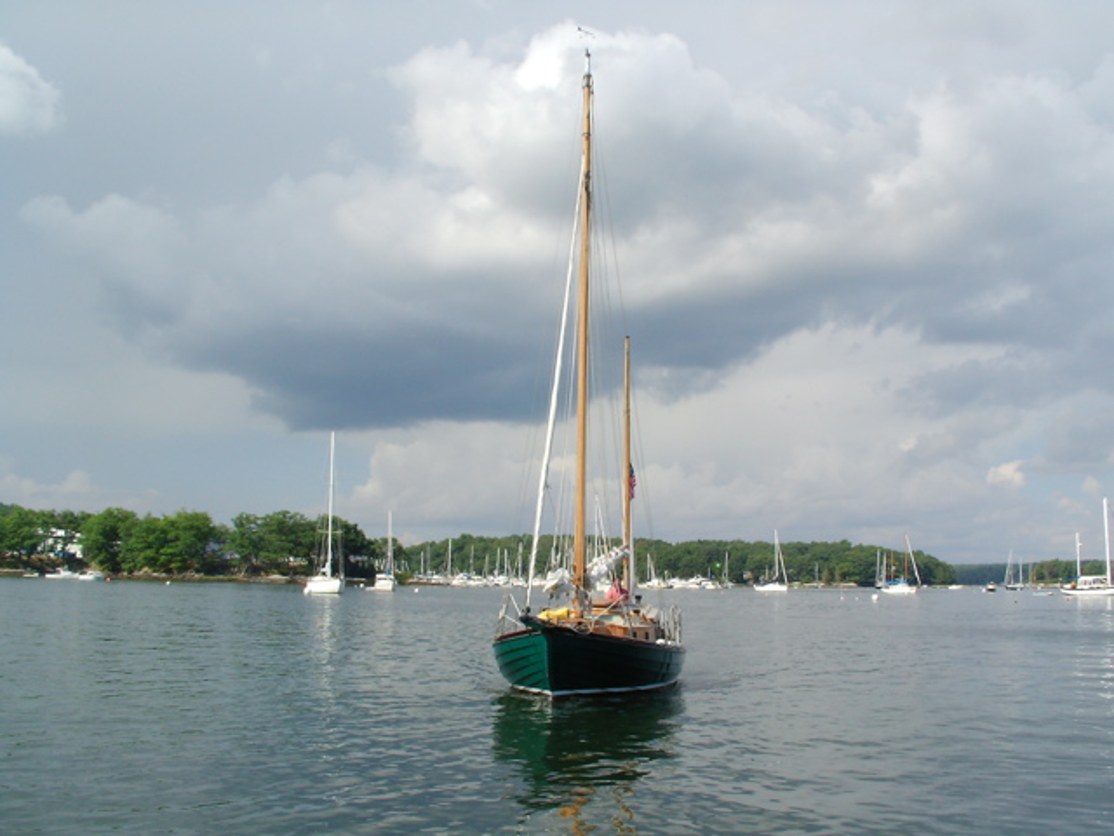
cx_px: 557
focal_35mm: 38
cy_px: 418
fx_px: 1223
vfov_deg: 37.7
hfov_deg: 49.0
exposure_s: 1/319
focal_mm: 5.8
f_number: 6.7
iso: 50
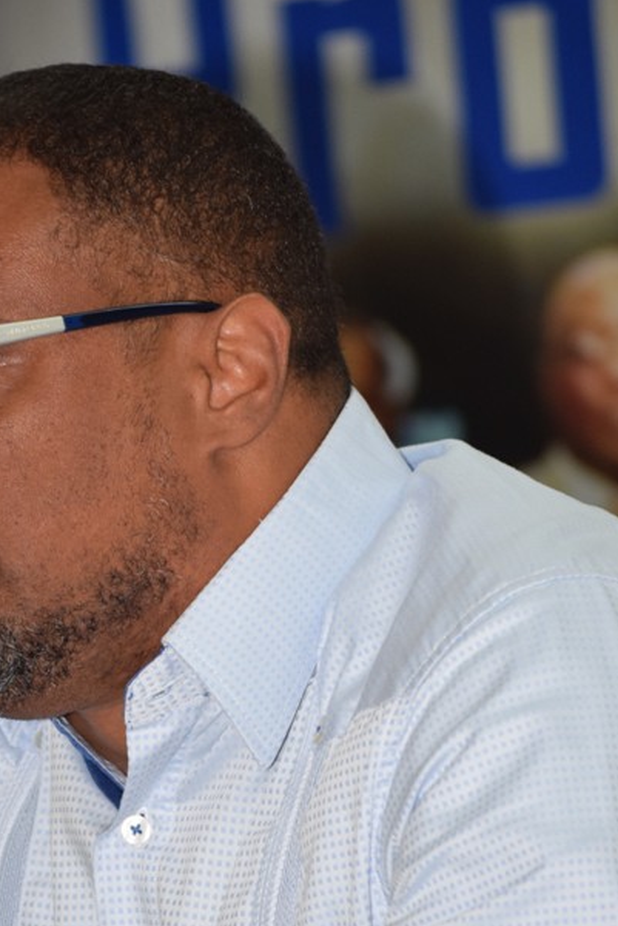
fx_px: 8029
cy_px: 710
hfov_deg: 4.4
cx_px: 144
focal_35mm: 312
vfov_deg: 6.6
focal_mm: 122
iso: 800
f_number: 5.6
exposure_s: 1/160
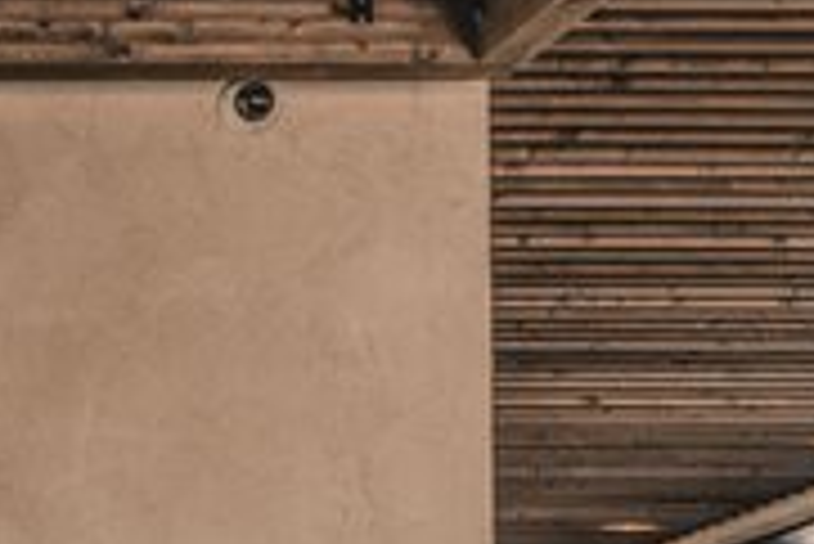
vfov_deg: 9.4
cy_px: 1113
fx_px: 3100
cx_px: -814
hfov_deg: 13.0
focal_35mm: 137
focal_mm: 31
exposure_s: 1/15
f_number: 11
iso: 64
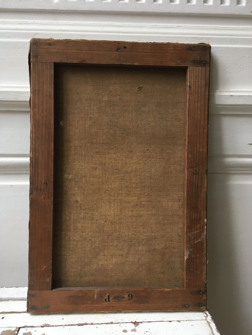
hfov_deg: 48.2
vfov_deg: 61.7
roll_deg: +0.7
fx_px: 281
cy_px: 168
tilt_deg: -18.9
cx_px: 126
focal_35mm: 29
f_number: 2.2
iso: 100
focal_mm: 4.15
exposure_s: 1/33
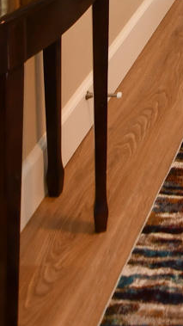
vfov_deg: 15.9
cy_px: -381
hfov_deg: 11.3
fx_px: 811
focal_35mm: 94
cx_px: 401
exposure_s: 1/60
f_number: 4
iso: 400
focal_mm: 11.5
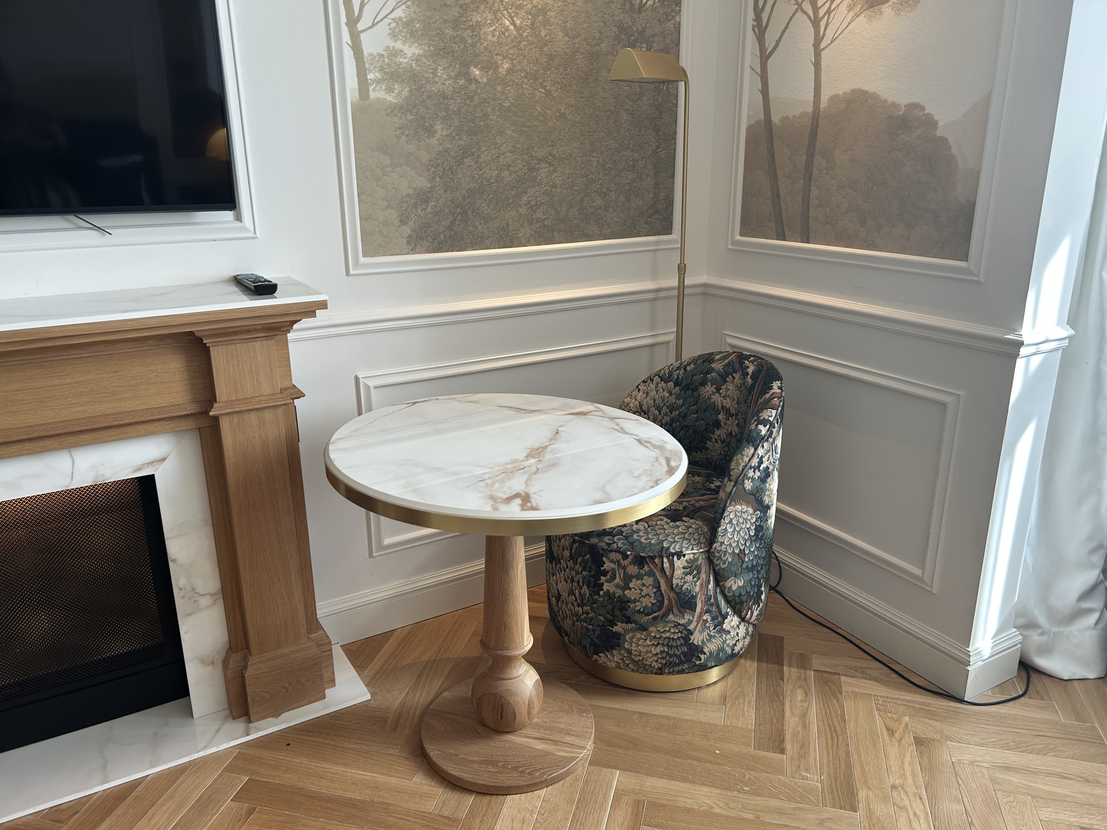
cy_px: 415
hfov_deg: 67.3
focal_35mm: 26
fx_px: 831
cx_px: 554
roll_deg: -0.1
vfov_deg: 53.1
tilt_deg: -15.6
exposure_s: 1/99
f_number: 1.5
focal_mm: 5.7
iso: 50
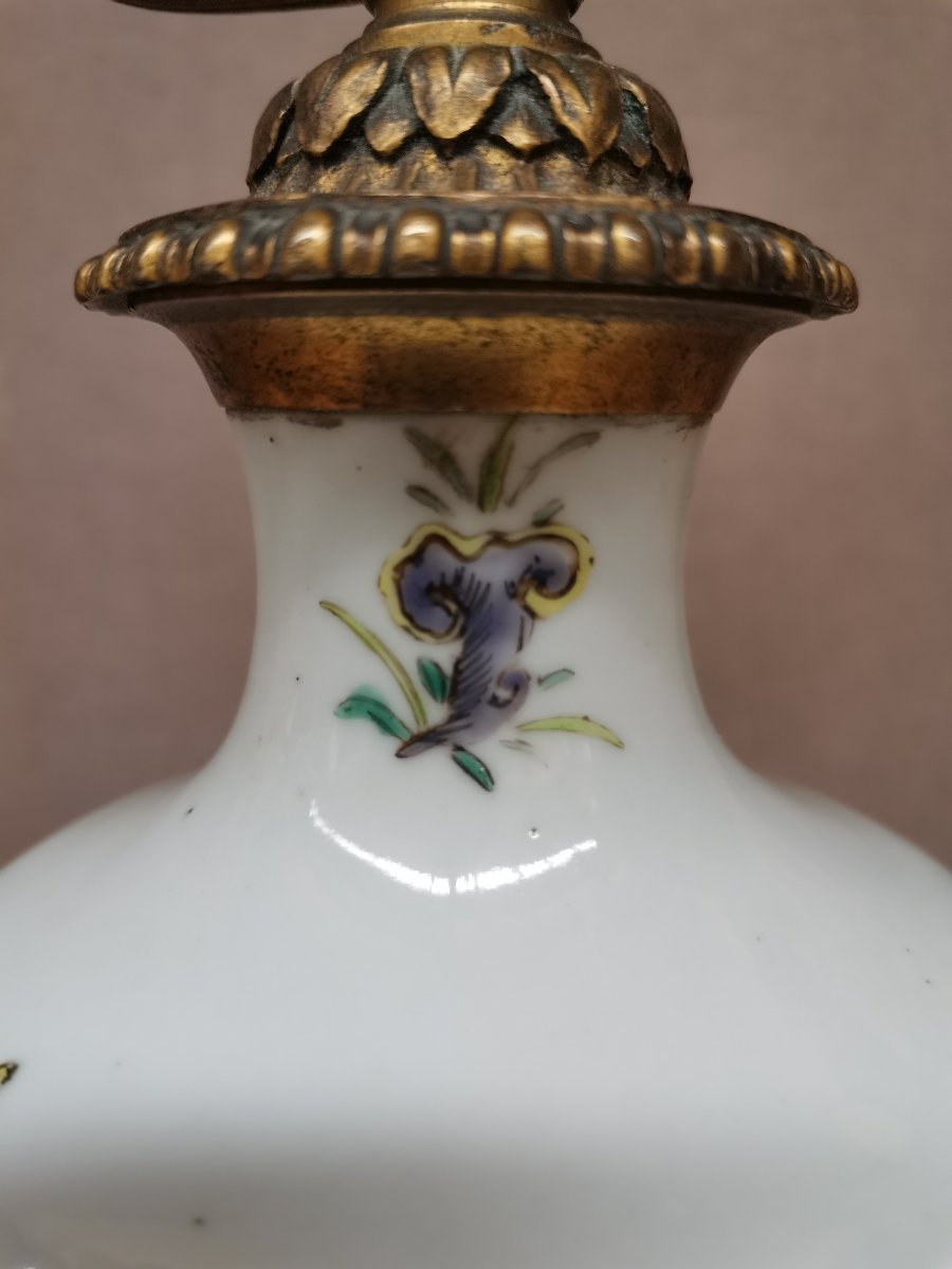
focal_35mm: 26
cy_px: 634
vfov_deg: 67.3
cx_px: 476
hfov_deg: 53.1
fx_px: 953
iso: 250
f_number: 1.8
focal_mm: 4.75
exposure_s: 1/60
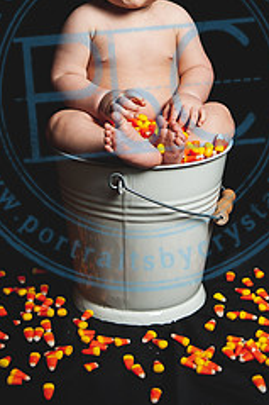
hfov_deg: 16.4
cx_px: 128
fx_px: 932
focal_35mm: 83
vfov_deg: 24.2
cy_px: 93
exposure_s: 1/200
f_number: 2.8
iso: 200
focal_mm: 44
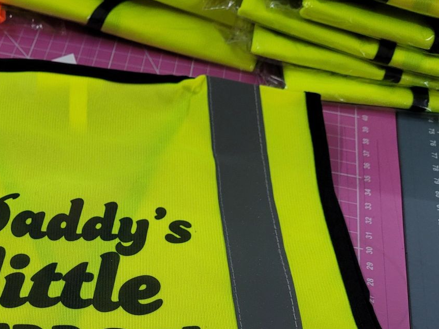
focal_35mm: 49
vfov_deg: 28.4
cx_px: 75
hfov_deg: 37.2
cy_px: 305
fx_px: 622
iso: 200
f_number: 1.8
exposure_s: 1/100
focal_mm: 5.4
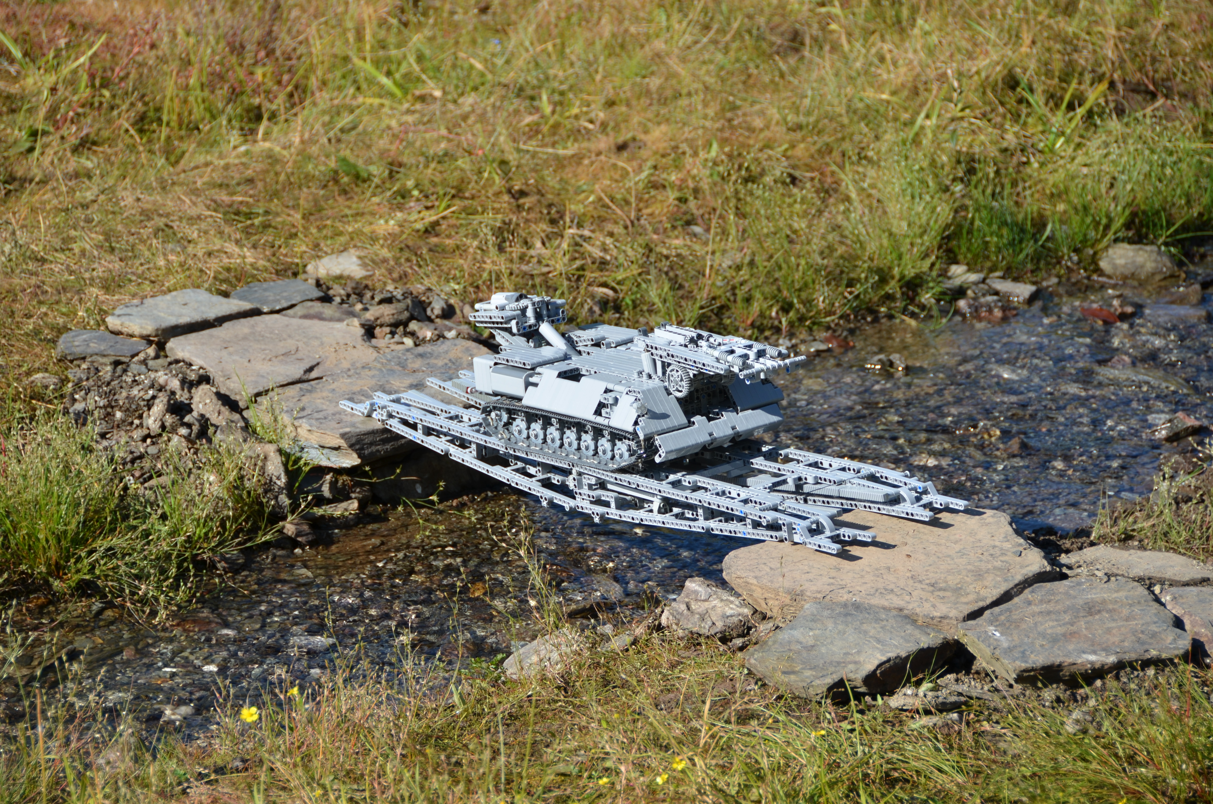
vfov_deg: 8.7
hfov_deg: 13.1
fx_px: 5296
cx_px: 606
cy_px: 402
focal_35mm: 158
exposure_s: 1/500
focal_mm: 105
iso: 100
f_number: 5.6
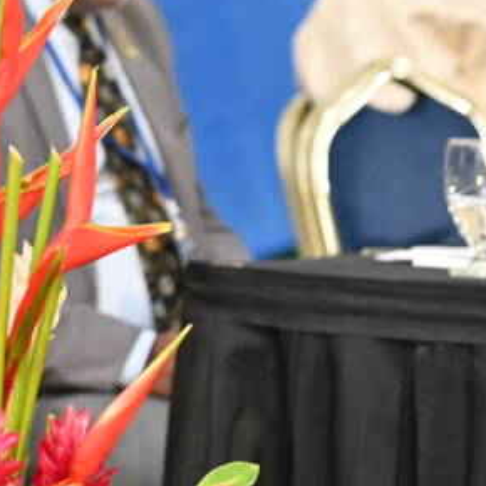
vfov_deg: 4.9
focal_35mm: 358
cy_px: -117
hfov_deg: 4.9
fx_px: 5687
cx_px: -89
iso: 400
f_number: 1.8
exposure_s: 1/200
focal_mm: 85
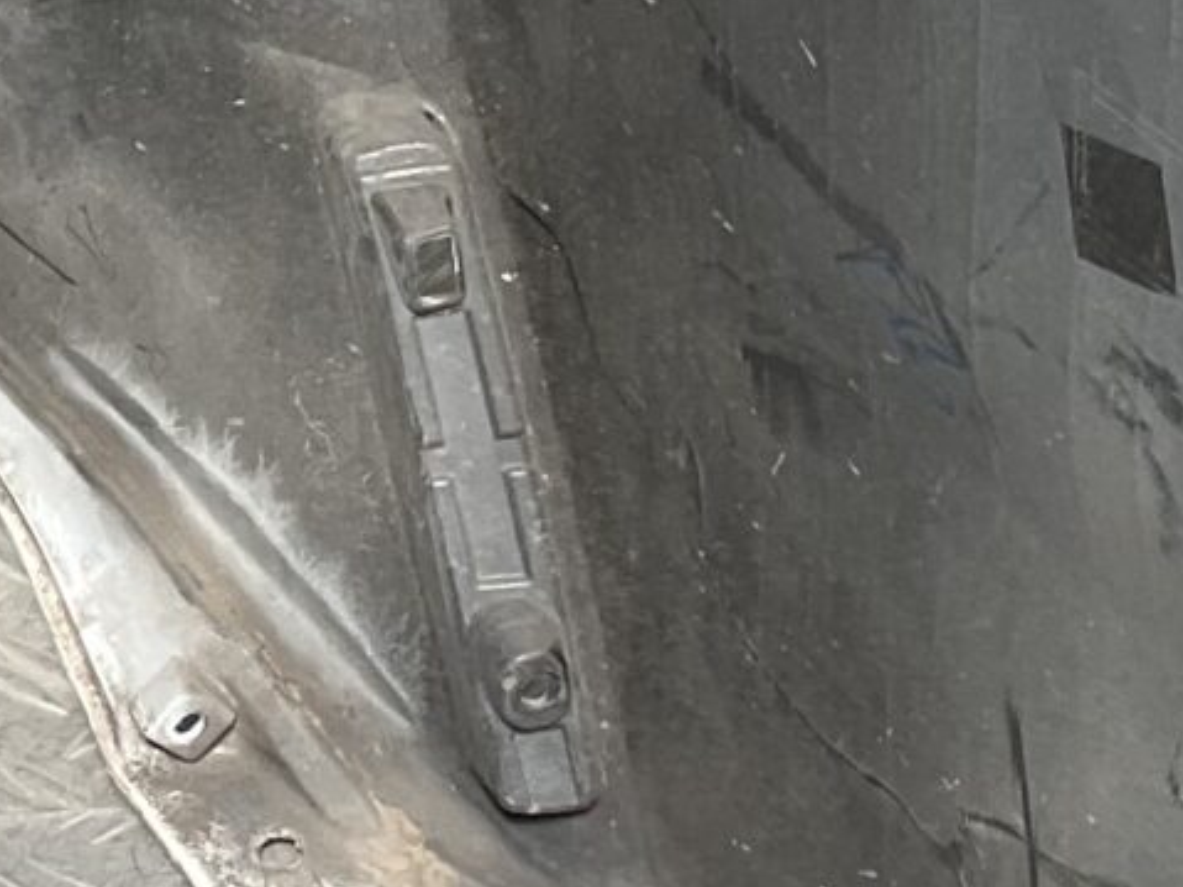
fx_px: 5296
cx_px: -506
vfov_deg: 9.6
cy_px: 356
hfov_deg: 12.2
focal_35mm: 155
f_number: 1.8
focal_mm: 3
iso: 16
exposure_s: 1/289
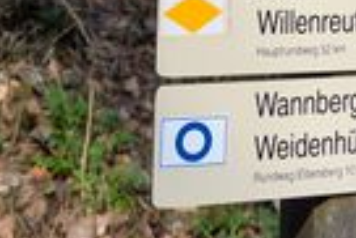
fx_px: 1455
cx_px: 385
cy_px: -264
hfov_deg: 13.7
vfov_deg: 8.8
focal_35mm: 147
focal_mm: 6.81
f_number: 1.85
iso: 57
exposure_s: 1/598
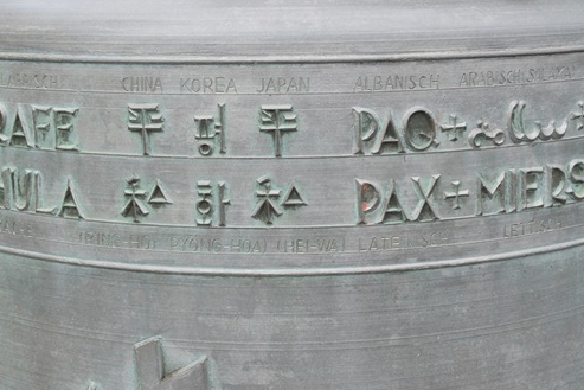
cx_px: 304
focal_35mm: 57
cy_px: 168
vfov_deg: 23.9
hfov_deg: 35.3
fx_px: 919
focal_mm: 31
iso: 100
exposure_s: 1/125
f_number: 6.3
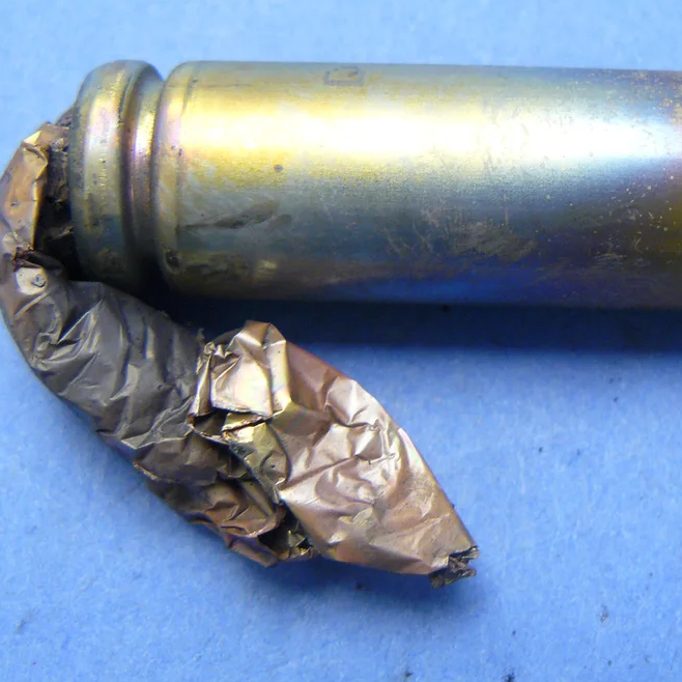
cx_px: 519
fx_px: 1293
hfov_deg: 29.1
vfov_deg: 29.4
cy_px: 240
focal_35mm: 58
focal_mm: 6
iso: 160
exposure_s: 1/30
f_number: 2.8
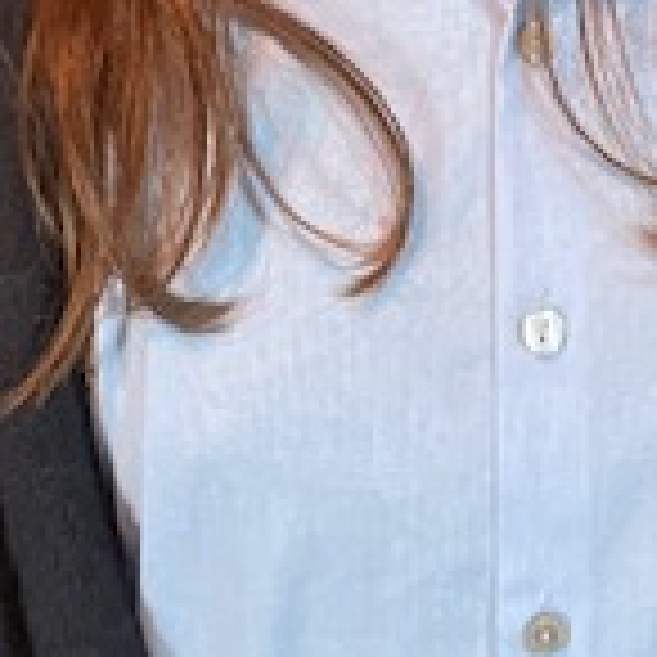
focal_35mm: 101
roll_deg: +2.4
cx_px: 428
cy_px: -400
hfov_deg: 17.2
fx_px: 2169
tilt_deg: -8.2
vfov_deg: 15.5
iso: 400
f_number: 1.6
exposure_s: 1/40
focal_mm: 4.2
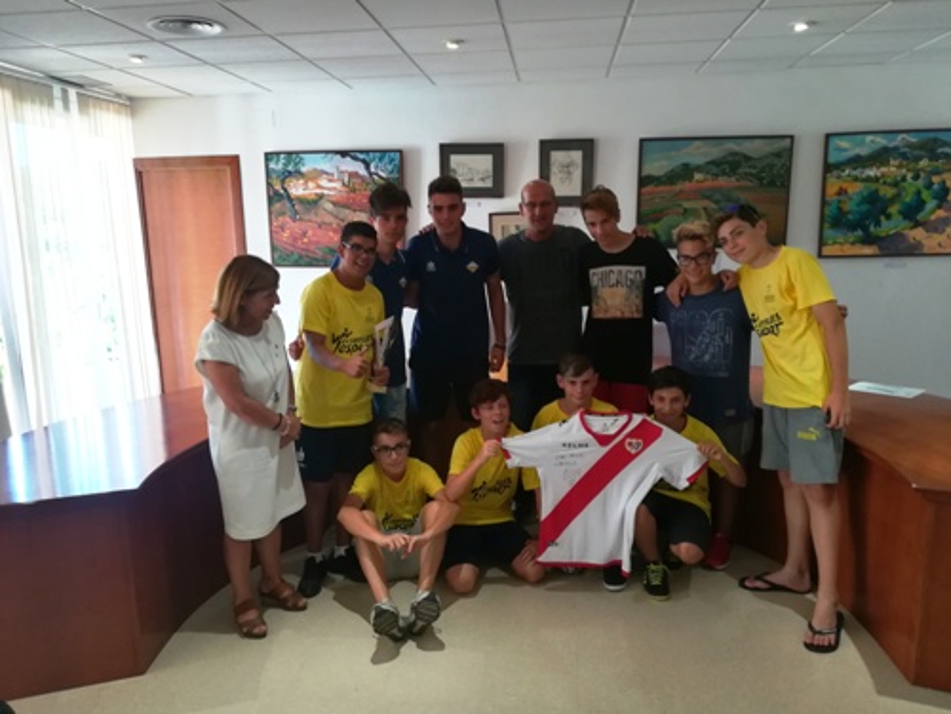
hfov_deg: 67.3
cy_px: 357
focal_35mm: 26
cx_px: 476
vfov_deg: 53.1
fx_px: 714
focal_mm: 3.83
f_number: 2.2
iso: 250
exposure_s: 1/33.3
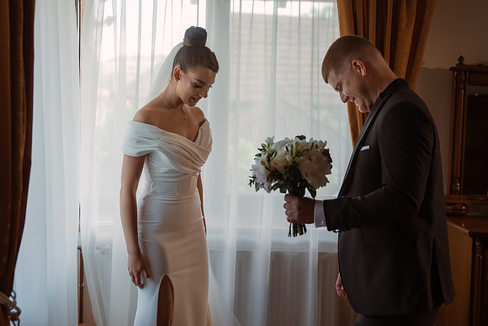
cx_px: 213
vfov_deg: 26.8
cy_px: 131
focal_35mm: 50
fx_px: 683
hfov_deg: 39.3
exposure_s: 1/320
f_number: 2.8
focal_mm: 42
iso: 800
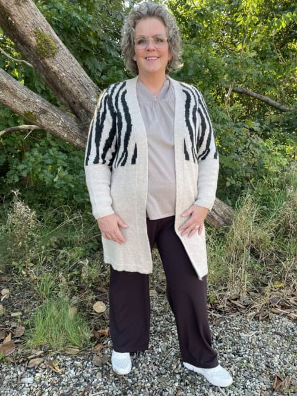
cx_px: 148
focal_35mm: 26
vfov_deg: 67.3
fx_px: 298
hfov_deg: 53.0
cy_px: 198
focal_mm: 4.2
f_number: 1.6
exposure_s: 1/230
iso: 32
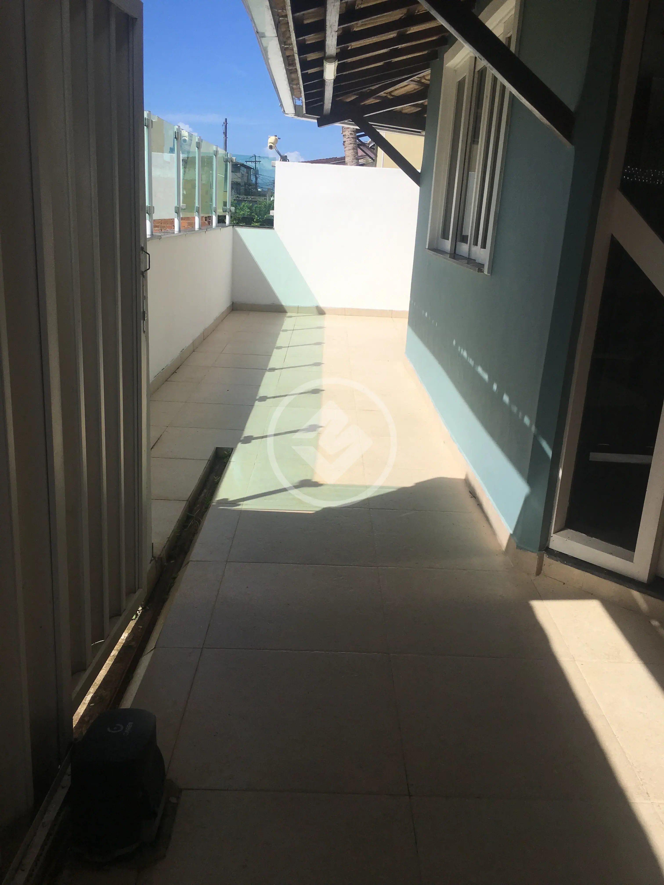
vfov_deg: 61.7
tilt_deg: -14.0
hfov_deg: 48.2
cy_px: 442
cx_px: 332
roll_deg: -3.7
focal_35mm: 29
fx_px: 742
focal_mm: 4.15
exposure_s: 1/2747
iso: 25
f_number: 2.2
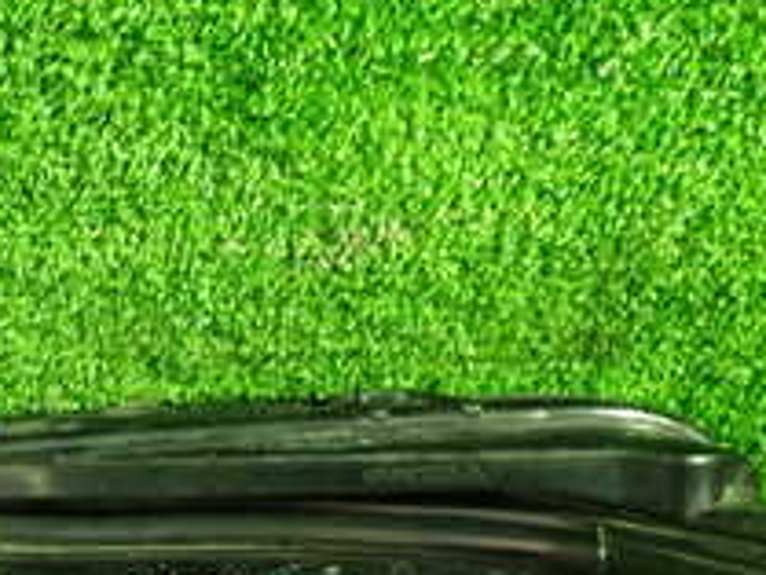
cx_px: 114
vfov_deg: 16.8
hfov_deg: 22.3
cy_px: 564
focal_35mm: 86
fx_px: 1904
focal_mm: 5.4
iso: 640
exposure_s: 1/30
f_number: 2.3
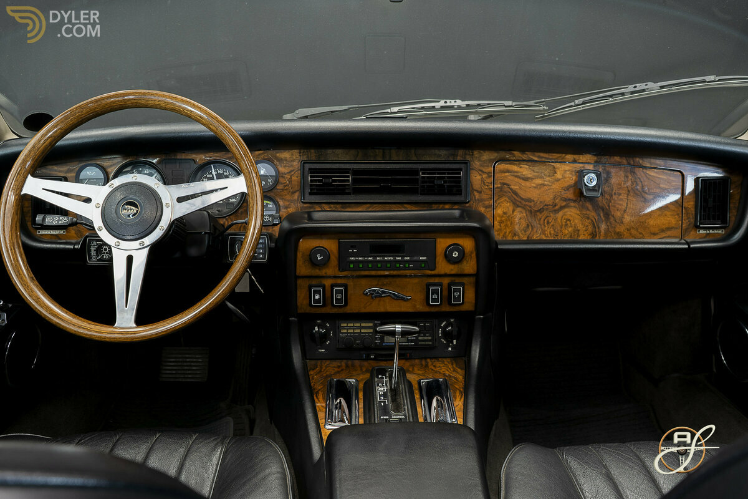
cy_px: 250
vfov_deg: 46.4
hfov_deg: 65.5
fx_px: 582
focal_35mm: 28
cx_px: 374
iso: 250
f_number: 7.1
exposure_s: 1.3
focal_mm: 28
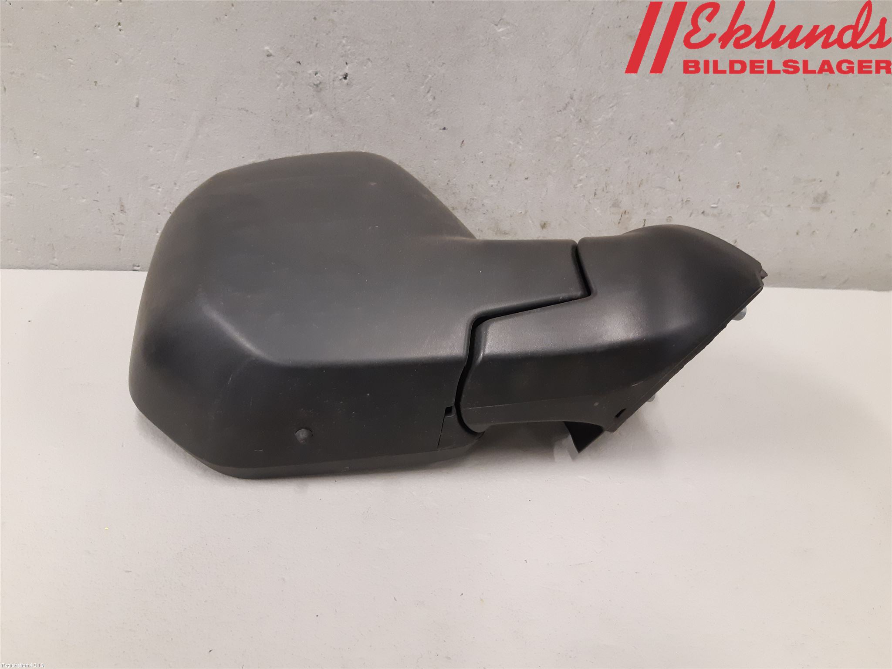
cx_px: 446
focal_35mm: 26
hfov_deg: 67.3
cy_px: 334
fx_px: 670
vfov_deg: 53.1
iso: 250
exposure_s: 1/60
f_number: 1.7
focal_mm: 3.93
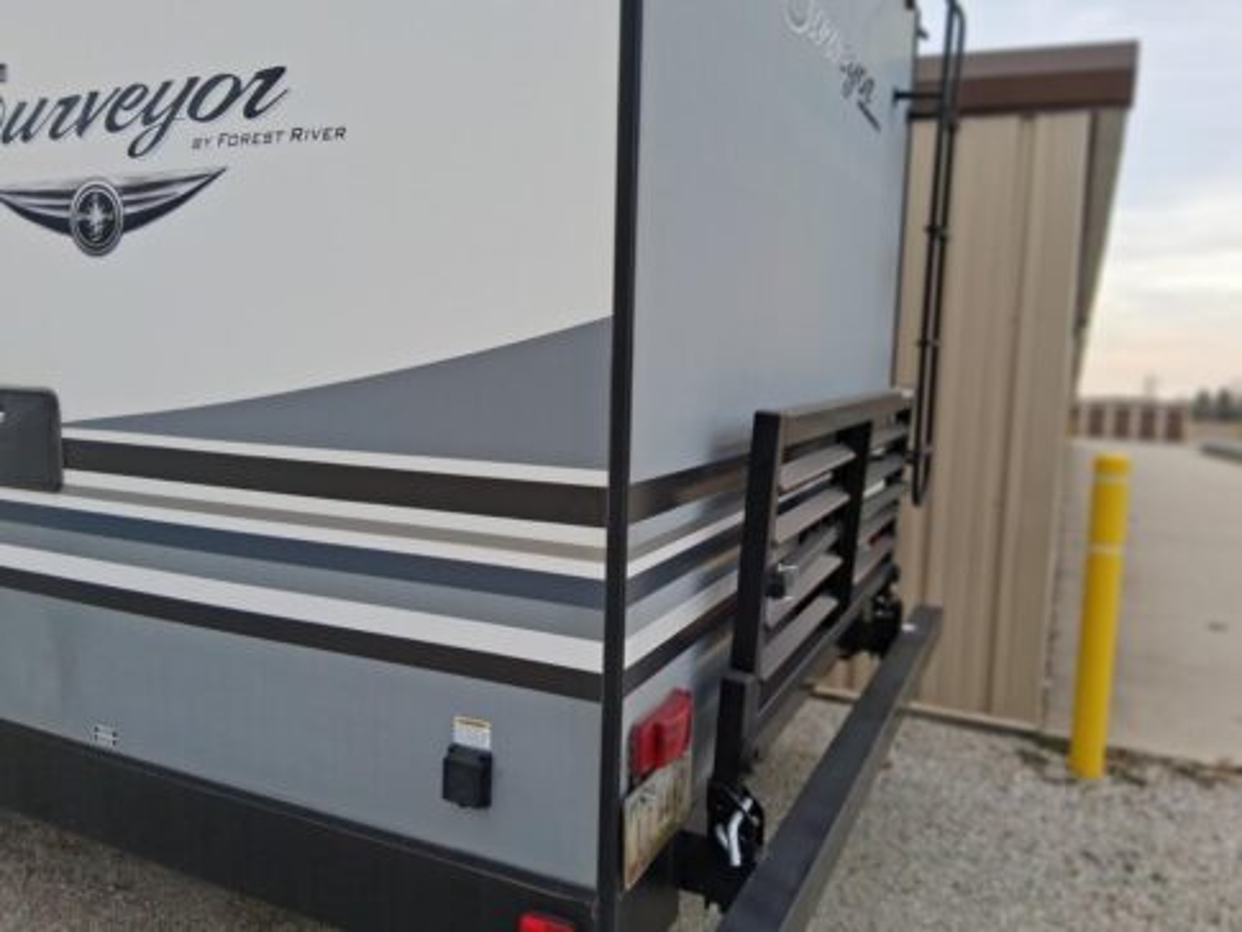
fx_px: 933
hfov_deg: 67.3
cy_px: 466
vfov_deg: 53.1
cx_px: 621
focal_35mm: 26
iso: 25
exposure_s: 1/141
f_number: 1.8
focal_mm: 3.98
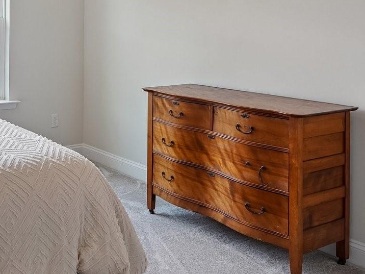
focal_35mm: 45
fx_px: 478
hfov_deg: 34.9
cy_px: 28
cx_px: -51
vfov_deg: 30.5
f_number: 8
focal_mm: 16.5
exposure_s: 1/60
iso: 400
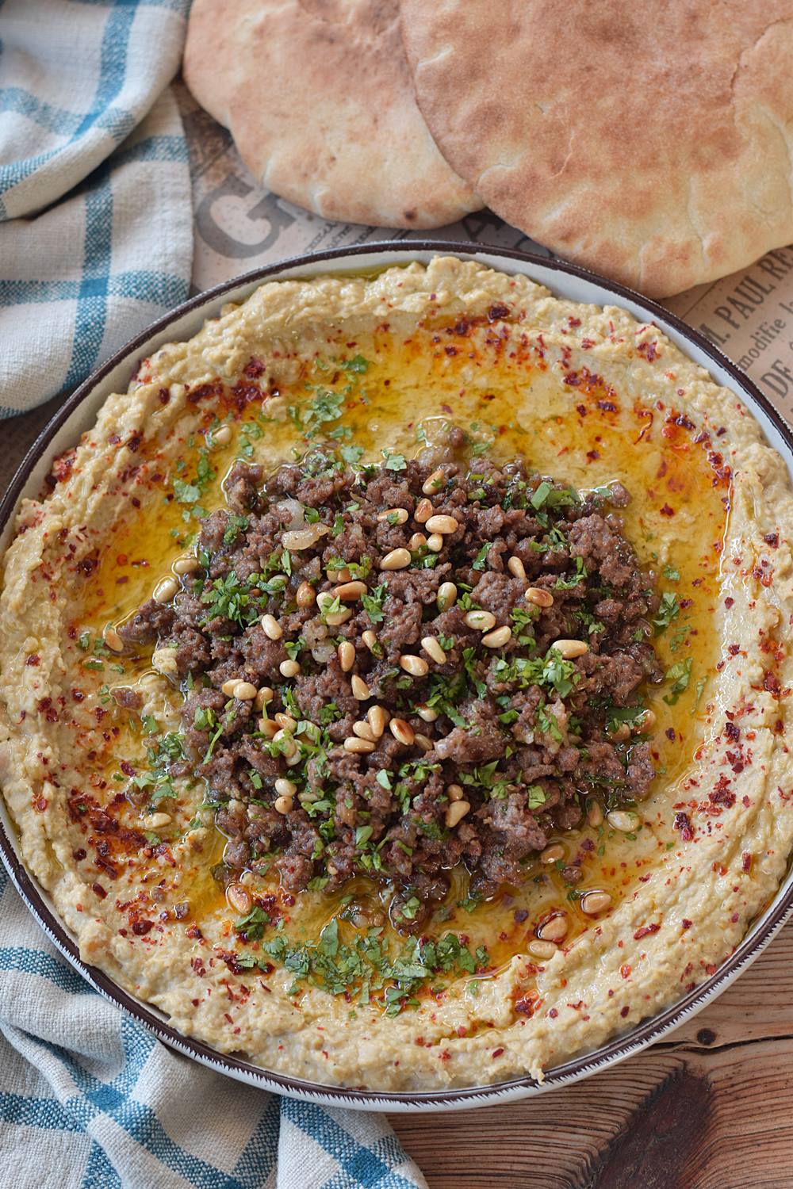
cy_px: 594
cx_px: 396
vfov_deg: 27.0
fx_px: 2478
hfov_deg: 18.2
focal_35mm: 75
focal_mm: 50
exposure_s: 1/160
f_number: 4.5
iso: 200
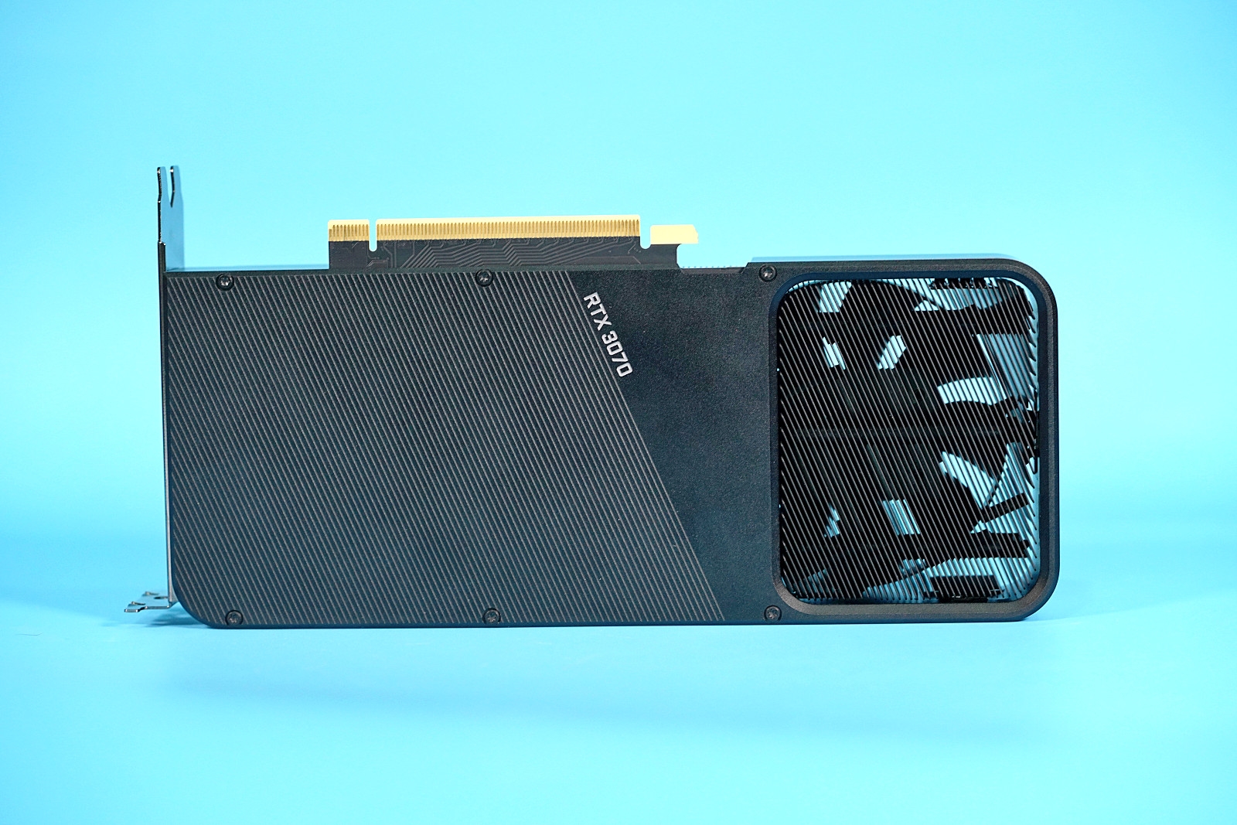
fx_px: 3093
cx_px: 618
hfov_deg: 22.6
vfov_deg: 15.2
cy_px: 412
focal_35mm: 90
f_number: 5
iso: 1000
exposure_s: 1/125
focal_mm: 90
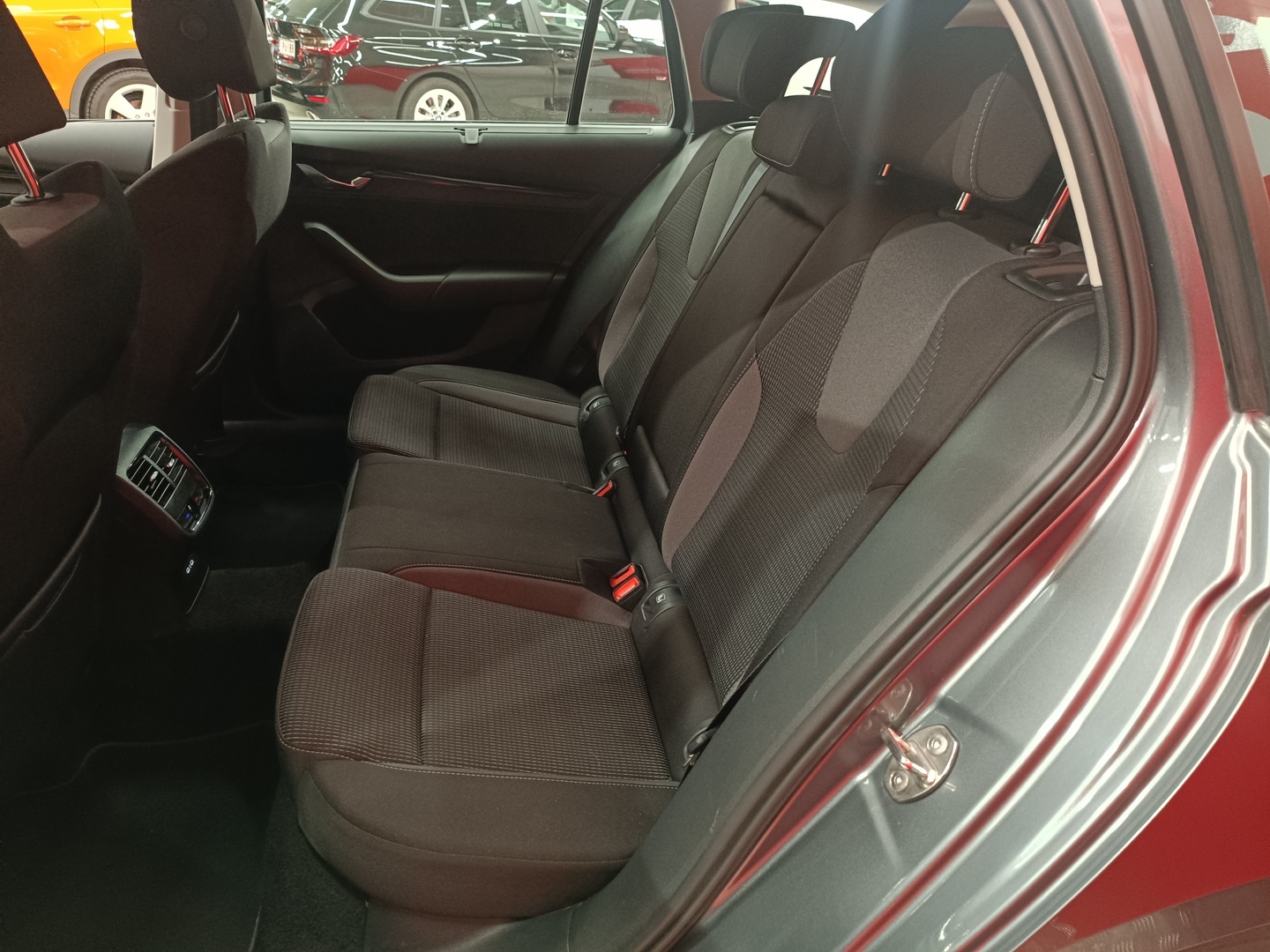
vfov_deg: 56.8
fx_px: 881
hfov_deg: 71.6
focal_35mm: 24
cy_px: 476
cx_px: 635
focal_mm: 5.59
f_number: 1.88
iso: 684
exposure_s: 1/33.3
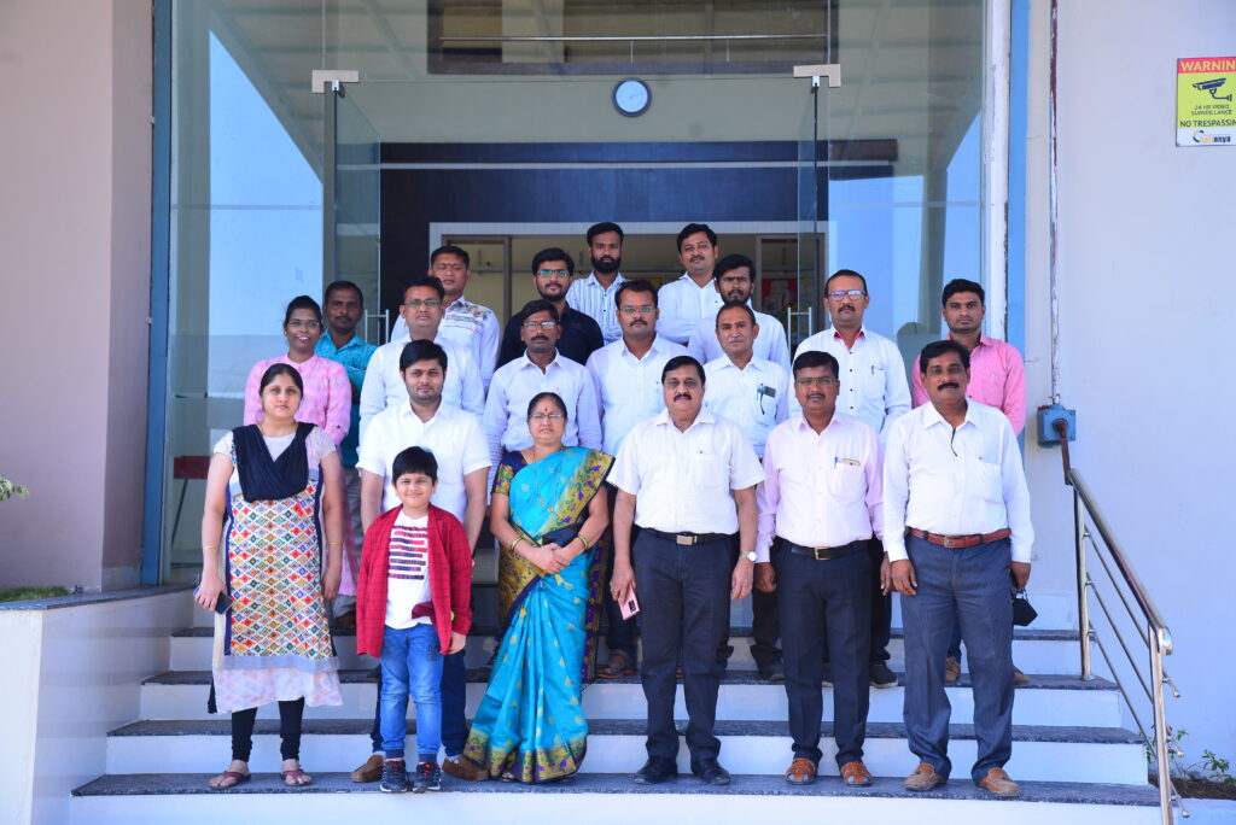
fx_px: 1718
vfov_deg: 27.0
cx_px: 618
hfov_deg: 39.6
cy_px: 412
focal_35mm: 50
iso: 200
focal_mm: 50
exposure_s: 1/125
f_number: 5
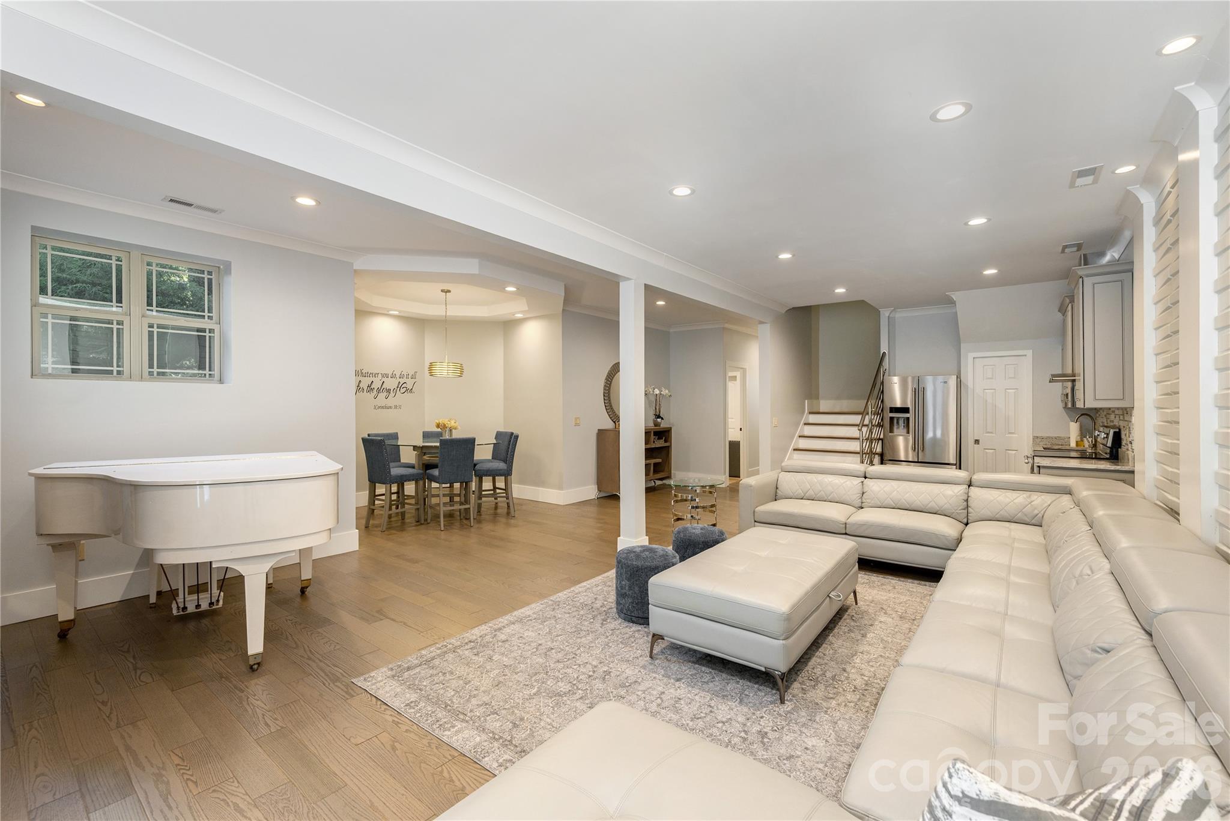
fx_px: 496
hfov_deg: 102.3
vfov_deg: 79.3
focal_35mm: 14
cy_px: 410
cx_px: 615
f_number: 7.1
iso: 320
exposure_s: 1/60
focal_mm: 14.5
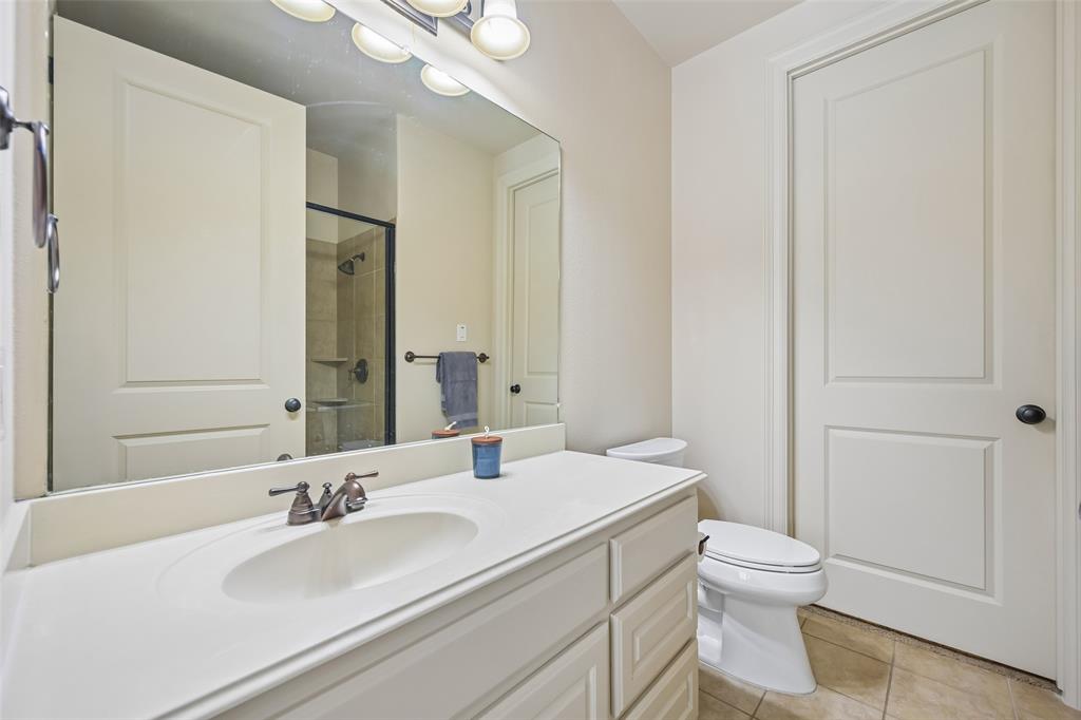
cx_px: 540
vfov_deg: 81.2
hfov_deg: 104.3
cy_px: 360
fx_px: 420
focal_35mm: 14
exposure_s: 1/10
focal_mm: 14
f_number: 9
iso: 250
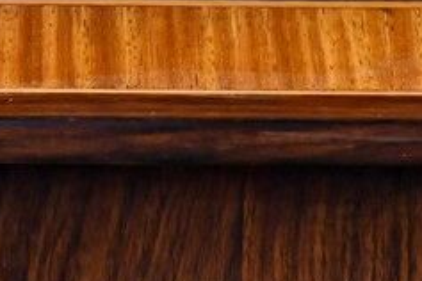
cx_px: 155
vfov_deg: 7.7
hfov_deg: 11.6
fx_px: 2075
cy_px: 247
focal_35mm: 177
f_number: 5
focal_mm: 35
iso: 5000
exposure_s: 1/100
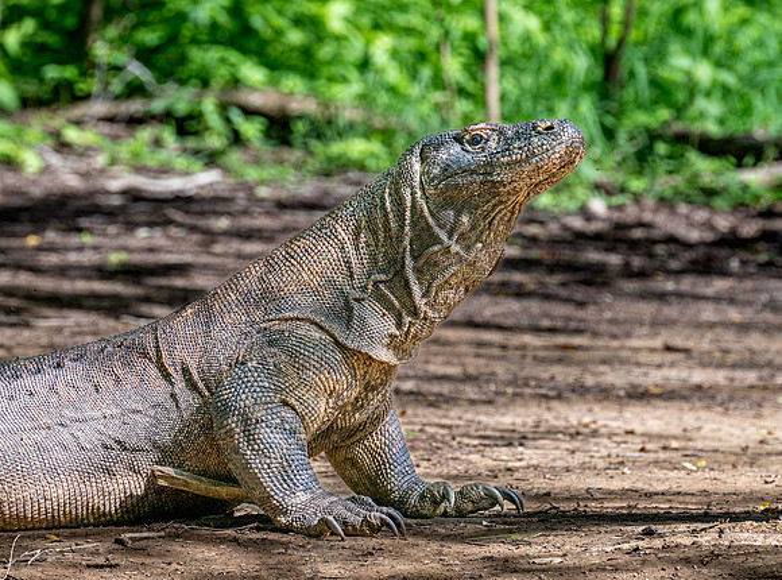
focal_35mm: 596
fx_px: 13401
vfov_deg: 2.5
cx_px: 443
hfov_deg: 3.3
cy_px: 178
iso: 450
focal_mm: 400
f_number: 8
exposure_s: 1/500
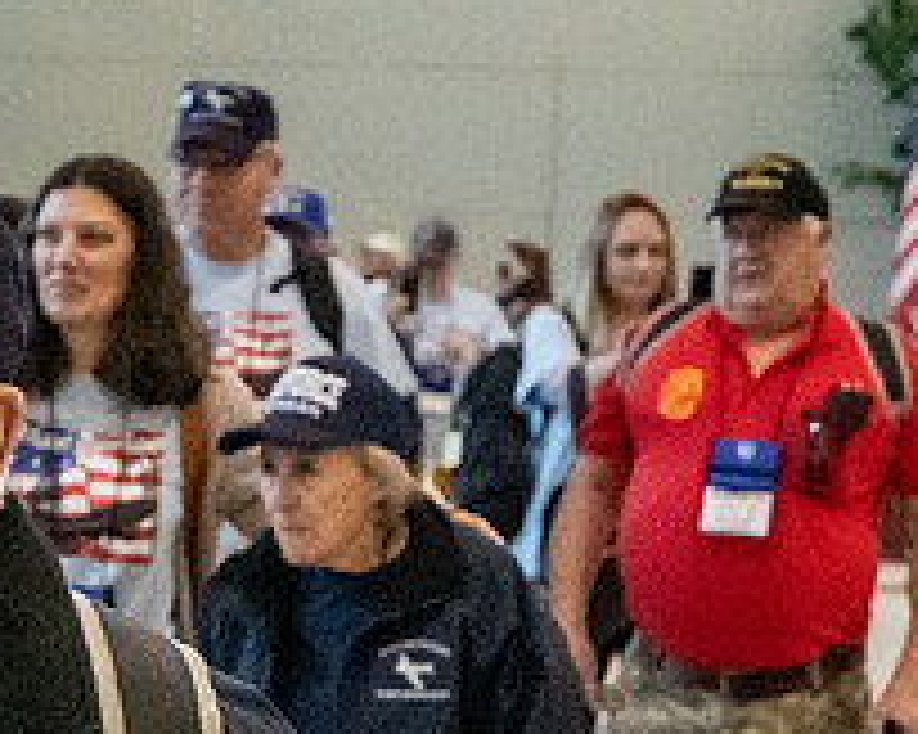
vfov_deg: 10.8
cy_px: 627
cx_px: -185
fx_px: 3856
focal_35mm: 142
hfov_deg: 13.2
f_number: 2.8
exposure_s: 1/1600
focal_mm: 30
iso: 12800
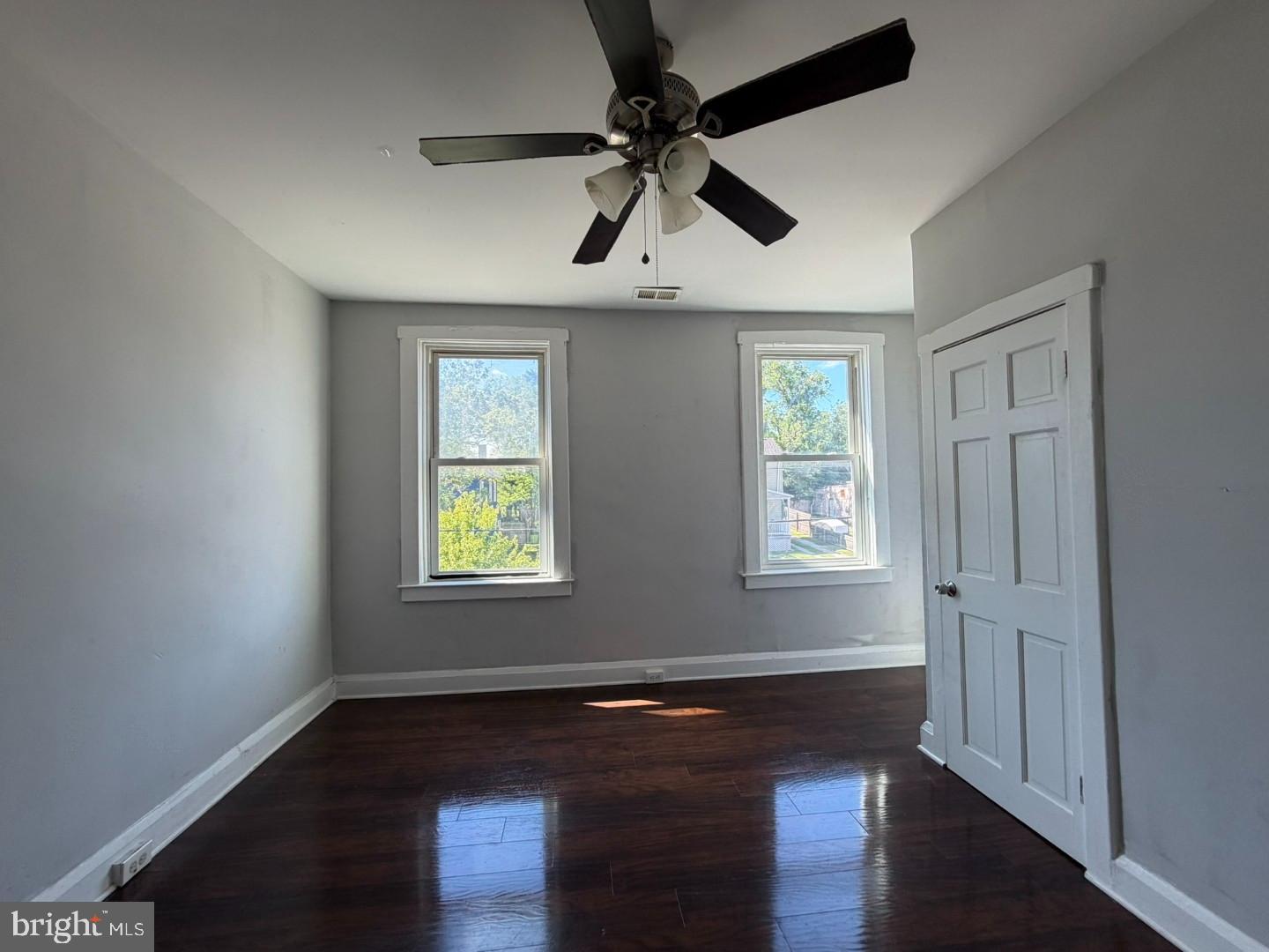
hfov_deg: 102.1
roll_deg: +1.0
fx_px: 513
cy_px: 476
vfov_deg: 85.7
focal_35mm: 14
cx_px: 634
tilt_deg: +1.6
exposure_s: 1/121
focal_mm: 2.22
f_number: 2.2
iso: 100
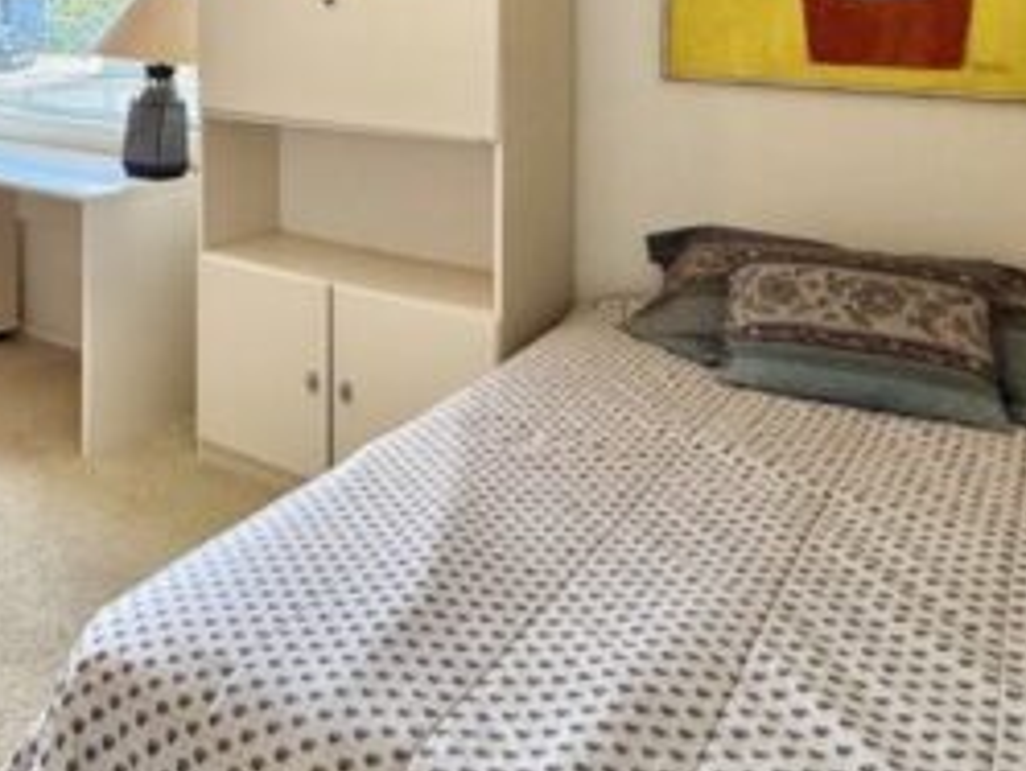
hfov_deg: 43.1
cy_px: 12
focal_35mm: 36
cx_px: -29
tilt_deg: -0.3
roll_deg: -0.1
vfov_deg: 36.0
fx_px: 1068
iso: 64
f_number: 2.2
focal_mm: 2.22
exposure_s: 1/134
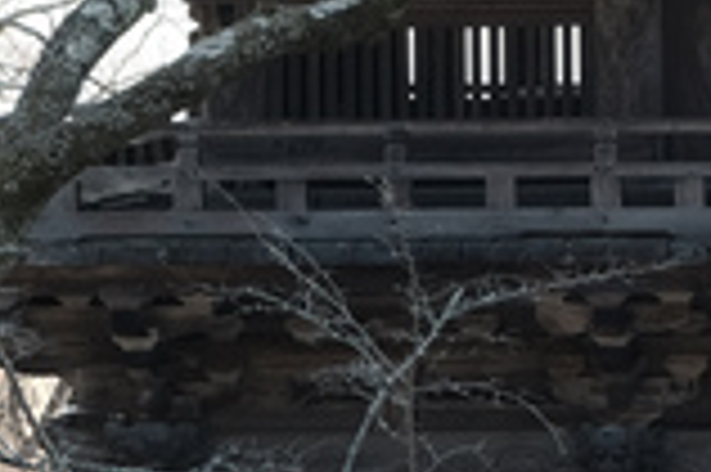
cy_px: 92
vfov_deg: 6.2
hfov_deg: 9.2
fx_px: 4380
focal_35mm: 222
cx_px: 855
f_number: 4
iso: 200
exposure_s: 1/150
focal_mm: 23
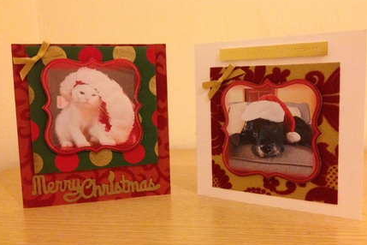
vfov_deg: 36.9
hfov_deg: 53.1
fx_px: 367
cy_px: 125
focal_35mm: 36
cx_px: 188
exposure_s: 1/15
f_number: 2.4
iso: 400
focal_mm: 4.12
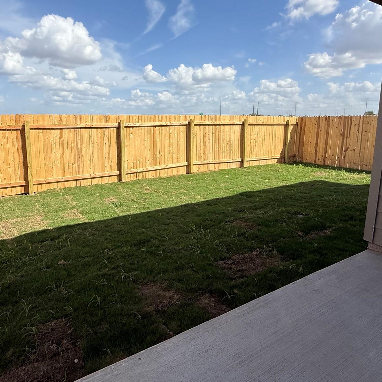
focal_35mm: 22
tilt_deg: -7.9
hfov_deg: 69.3
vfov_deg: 69.1
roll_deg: -0.5
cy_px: 159
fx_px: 275
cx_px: 163
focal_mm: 2.22
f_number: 2.2
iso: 50
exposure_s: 1/3125
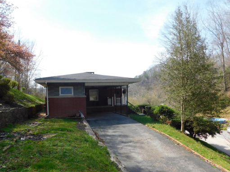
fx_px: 199
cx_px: 114
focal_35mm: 30
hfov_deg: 60.0
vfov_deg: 46.5
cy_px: 102
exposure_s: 1/800
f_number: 3
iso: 125
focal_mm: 4
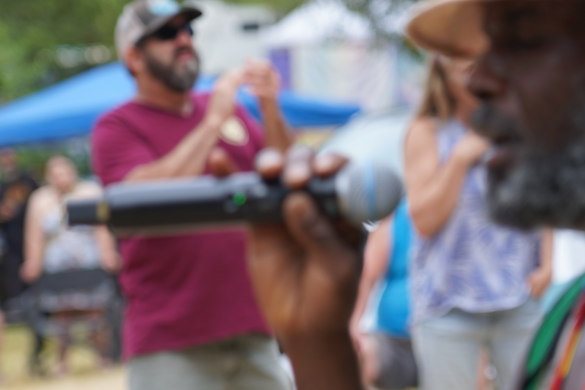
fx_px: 3542
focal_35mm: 218
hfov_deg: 9.4
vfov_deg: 6.3
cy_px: 255
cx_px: 255
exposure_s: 1/160
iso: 200
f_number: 4
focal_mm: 105
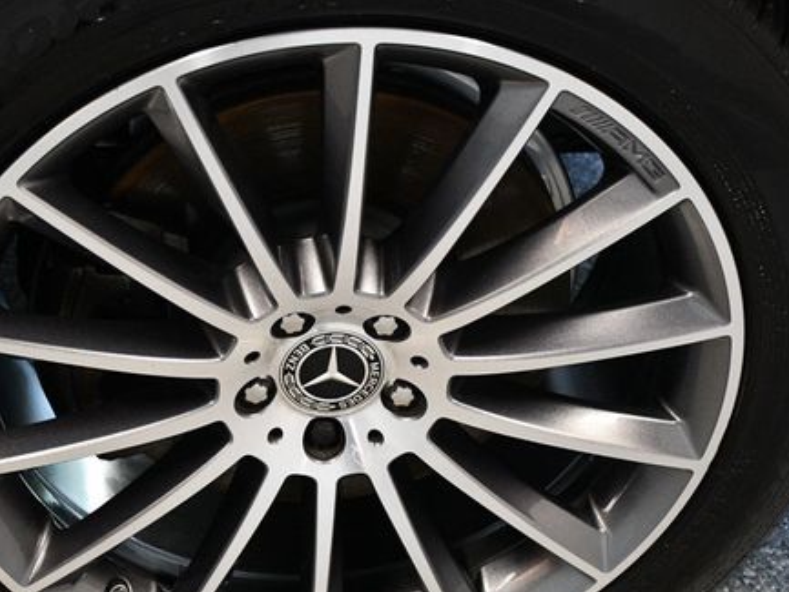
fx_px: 1847
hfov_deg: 24.1
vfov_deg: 18.2
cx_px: 335
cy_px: 328
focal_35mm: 81
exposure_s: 1/125
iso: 3200
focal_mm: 38
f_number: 4.2
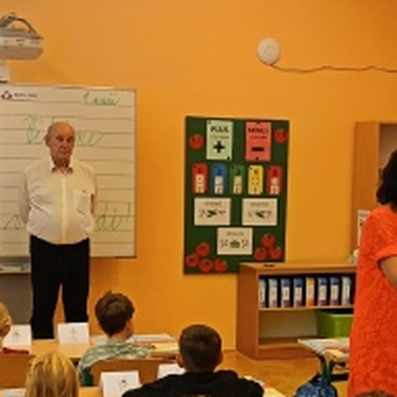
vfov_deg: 20.0
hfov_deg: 20.1
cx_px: 258
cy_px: 316
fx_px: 1116
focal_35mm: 86
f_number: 1.75
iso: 936
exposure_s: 1/50
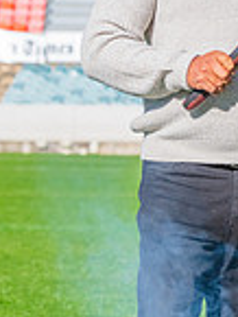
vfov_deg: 3.9
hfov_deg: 2.9
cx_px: 236
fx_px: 4641
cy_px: 216
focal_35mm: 507
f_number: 13
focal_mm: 170
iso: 800
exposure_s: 1/1250
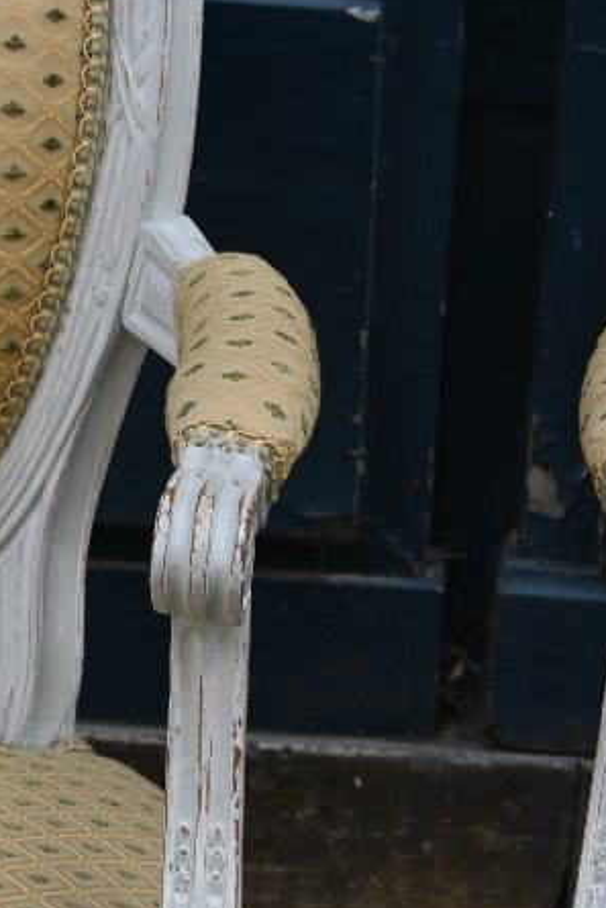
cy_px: 1116
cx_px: 484
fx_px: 2296
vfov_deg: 20.7
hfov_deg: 14.9
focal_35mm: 91
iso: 100
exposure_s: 1/125
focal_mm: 22.5
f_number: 5.6
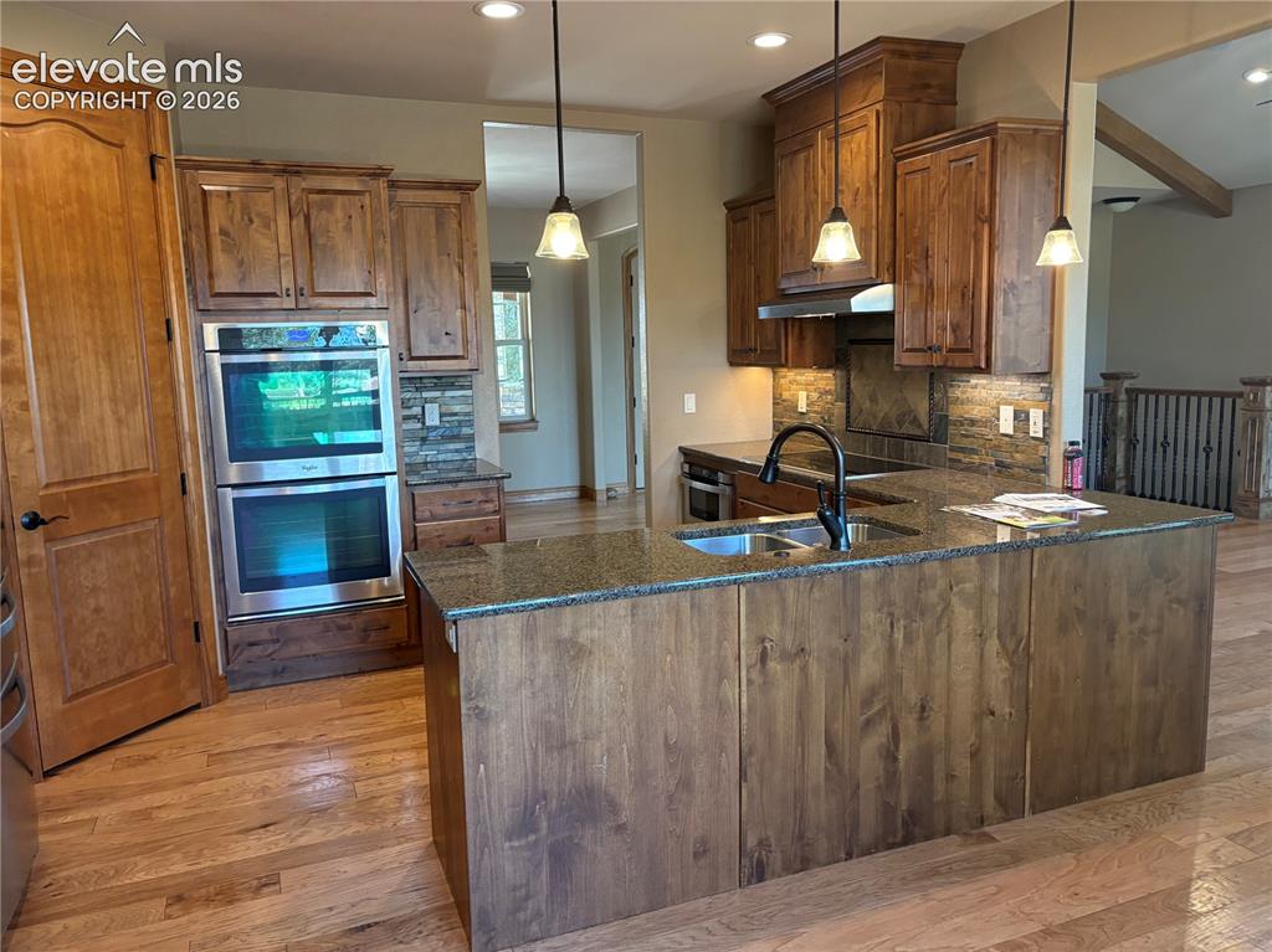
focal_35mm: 26
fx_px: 955
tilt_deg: -4.7
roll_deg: +3.0
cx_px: 636
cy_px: 476
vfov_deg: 53.0
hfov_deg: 67.3
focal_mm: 5.96
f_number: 1.6
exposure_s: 1/120
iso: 250
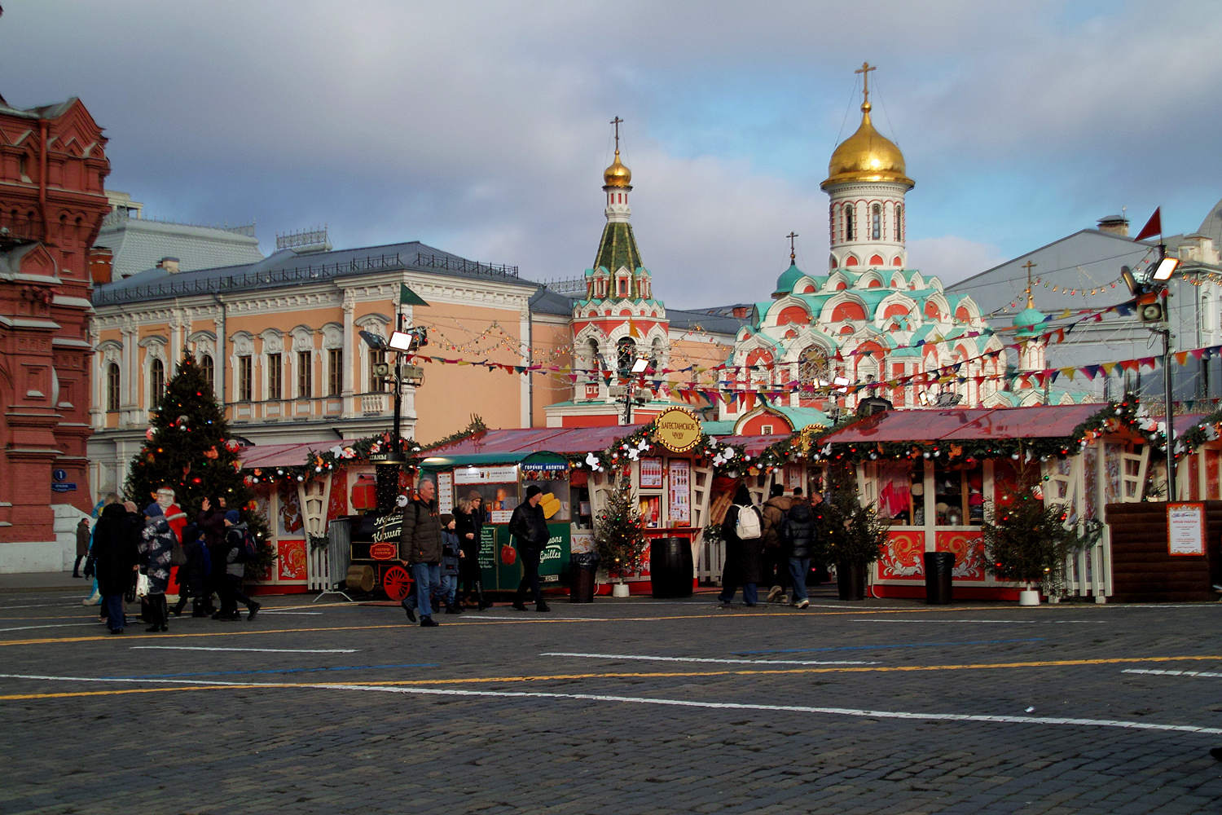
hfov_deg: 33.9
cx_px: 611
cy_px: 408
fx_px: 2003
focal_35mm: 59
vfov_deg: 23.0
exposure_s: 1/1000
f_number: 4
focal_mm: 35
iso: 100
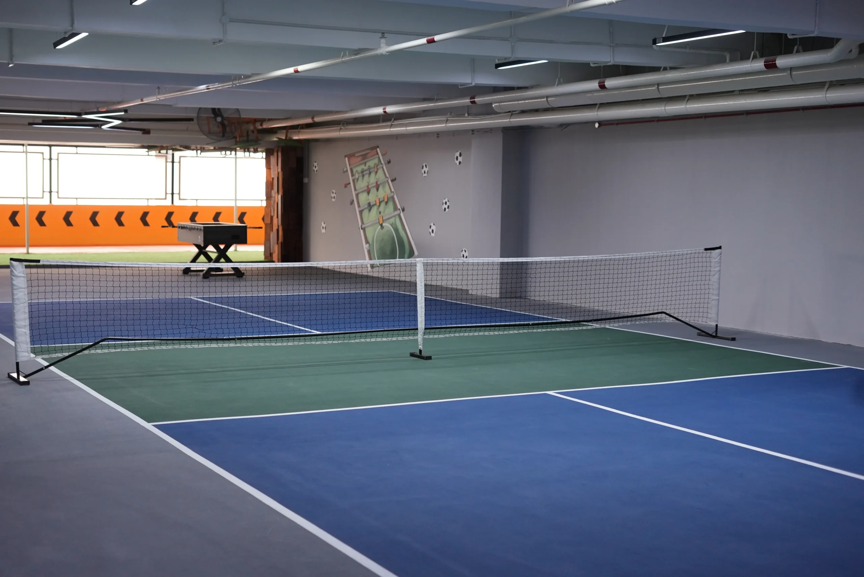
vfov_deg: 27.0
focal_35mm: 50
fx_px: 1201
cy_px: 288
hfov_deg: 39.6
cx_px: 432
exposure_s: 1/160
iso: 1250
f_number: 2.8
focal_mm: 50
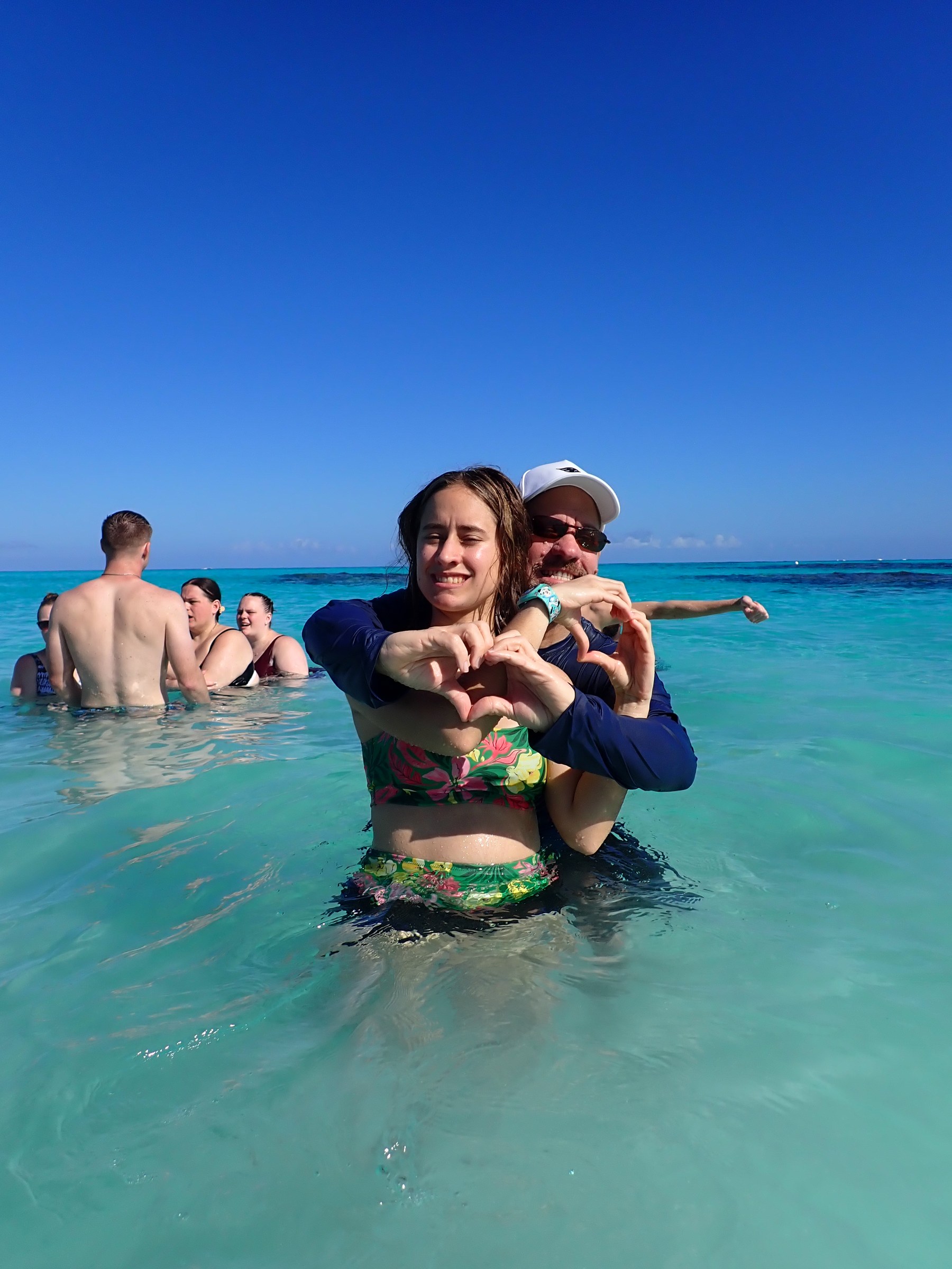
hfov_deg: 54.9
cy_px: 634
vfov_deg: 69.4
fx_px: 917
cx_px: 476
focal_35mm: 25
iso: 100
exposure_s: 1/400
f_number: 8
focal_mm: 4.5
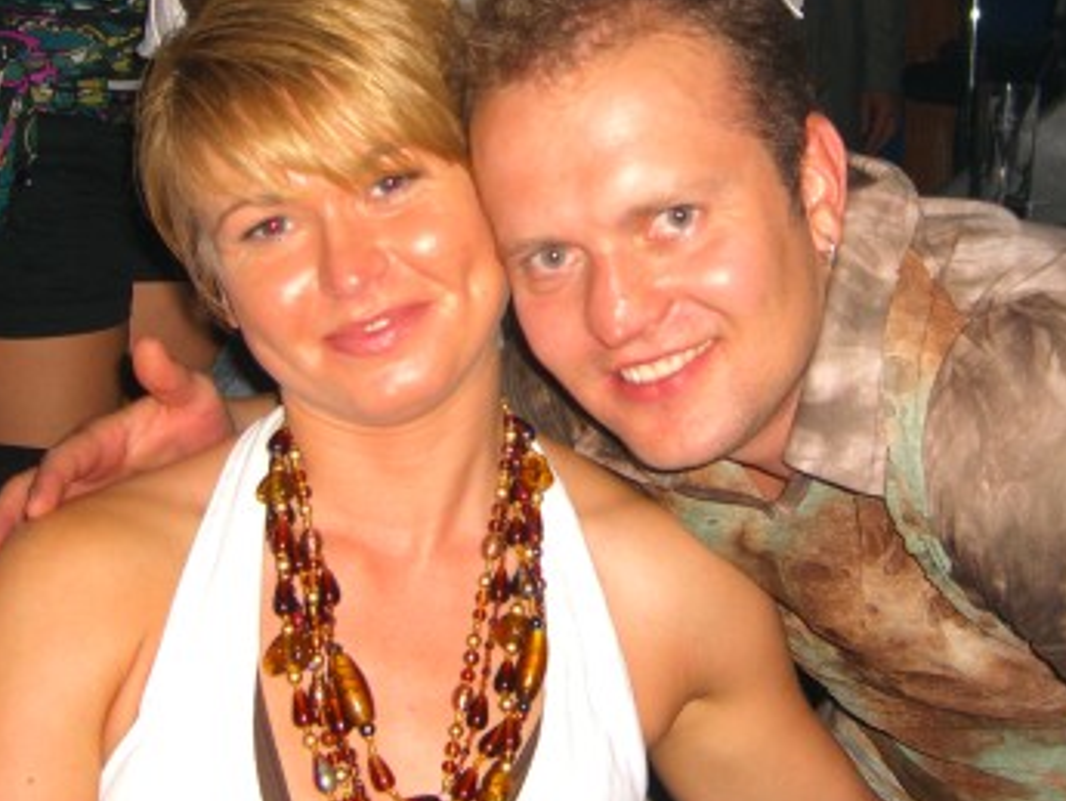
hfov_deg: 29.4
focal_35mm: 66
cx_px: 596
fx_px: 2033
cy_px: 220
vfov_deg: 22.1
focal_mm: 7.9
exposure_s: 1/60
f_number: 2.8
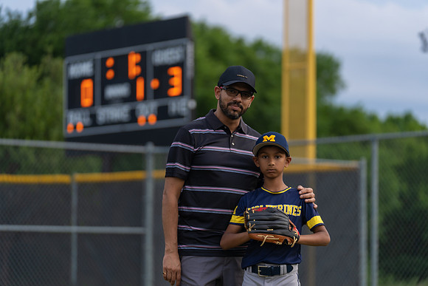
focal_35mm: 137
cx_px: 214
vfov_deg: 10.0
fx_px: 1629
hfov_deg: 15.0
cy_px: 143
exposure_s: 1/320
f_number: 2.8
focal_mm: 137
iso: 250
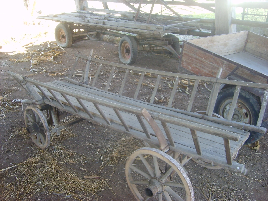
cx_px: 134
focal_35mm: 35
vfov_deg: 40.7
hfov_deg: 52.6
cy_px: 100
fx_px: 271
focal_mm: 5.8
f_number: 2.8
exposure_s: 1/30
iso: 113
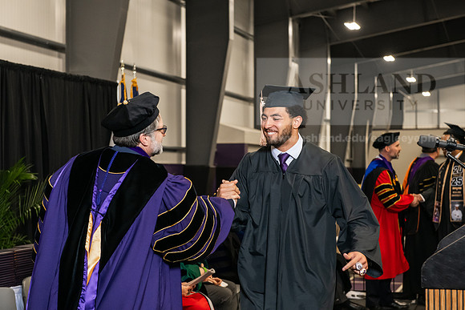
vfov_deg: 19.5
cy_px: 155
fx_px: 904
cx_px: 232
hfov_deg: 28.8
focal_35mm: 70
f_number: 5
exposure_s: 1/200
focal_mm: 70
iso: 2500
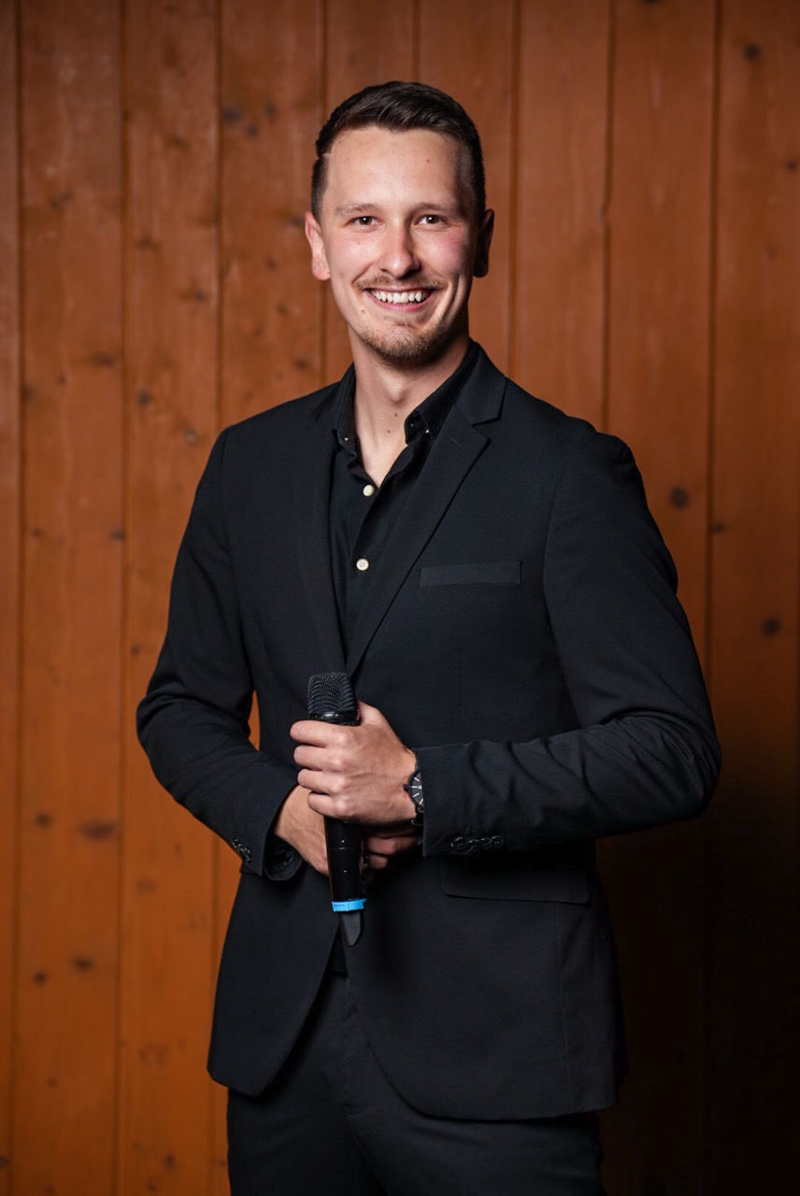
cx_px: 400
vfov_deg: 17.6
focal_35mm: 116
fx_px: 3858
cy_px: 598
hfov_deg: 11.8
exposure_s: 1/160
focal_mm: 116
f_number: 4
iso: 200
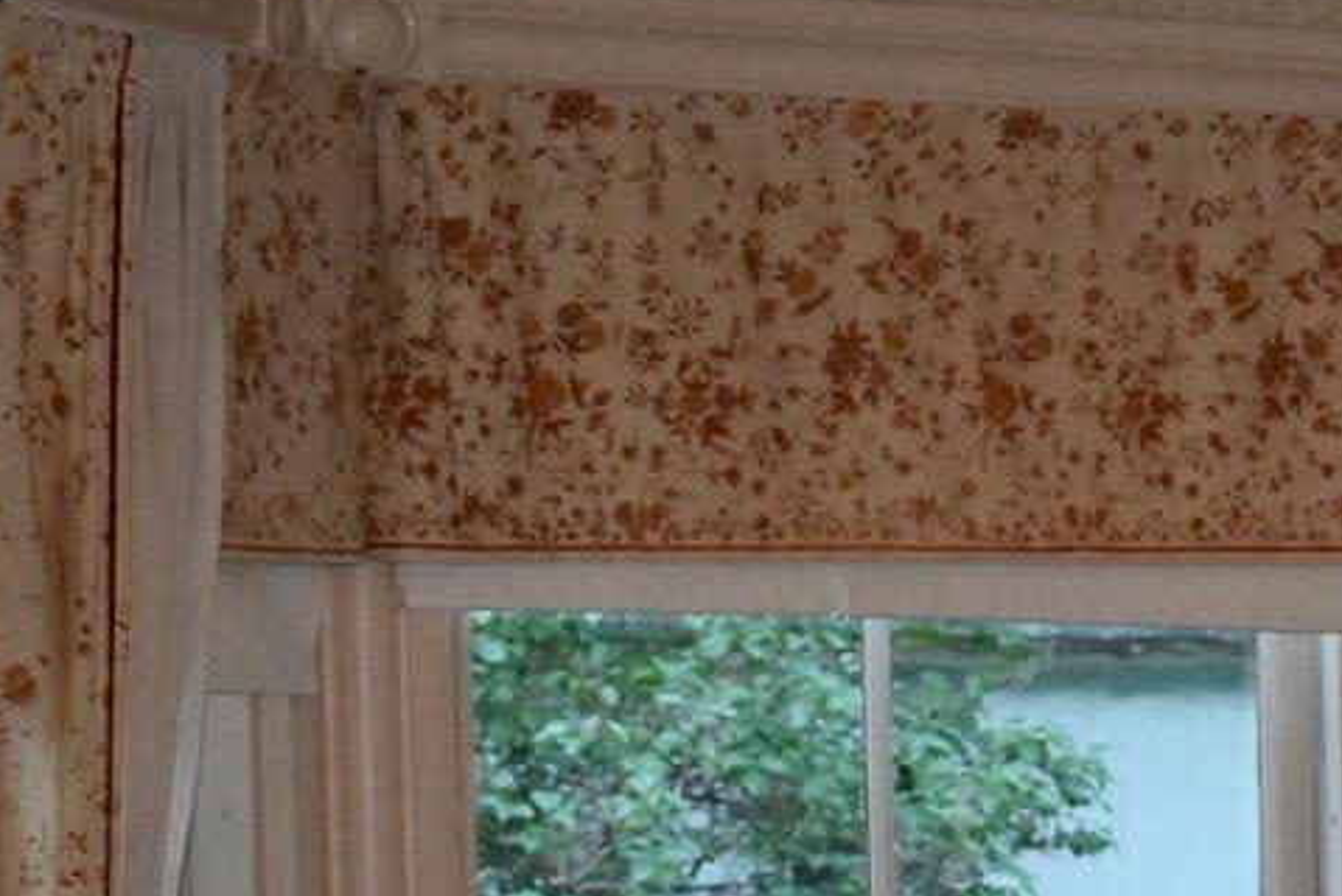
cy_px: 1481
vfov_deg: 7.9
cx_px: 2474
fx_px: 6304
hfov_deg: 11.2
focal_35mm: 169
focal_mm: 18
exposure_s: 1/80
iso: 1600
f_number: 3.5
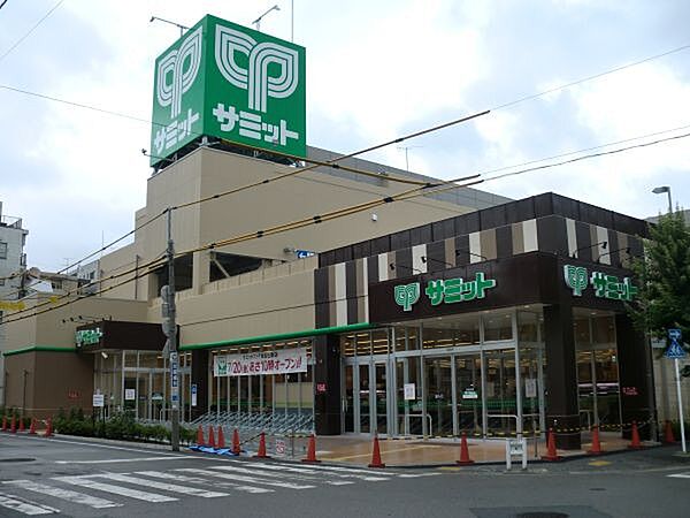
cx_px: 345
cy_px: 259
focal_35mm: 35
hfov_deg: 52.6
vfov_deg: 40.7
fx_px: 698
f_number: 3.1
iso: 64
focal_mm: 6.3
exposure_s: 1/320
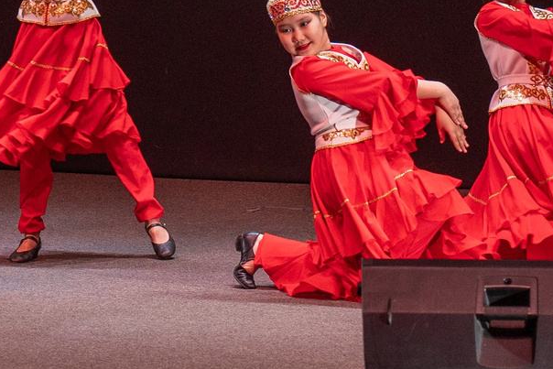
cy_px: -276
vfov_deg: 5.3
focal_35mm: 257
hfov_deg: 8.0
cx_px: 25
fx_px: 3949
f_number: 3.5
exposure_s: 1/160
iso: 1250
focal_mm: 56
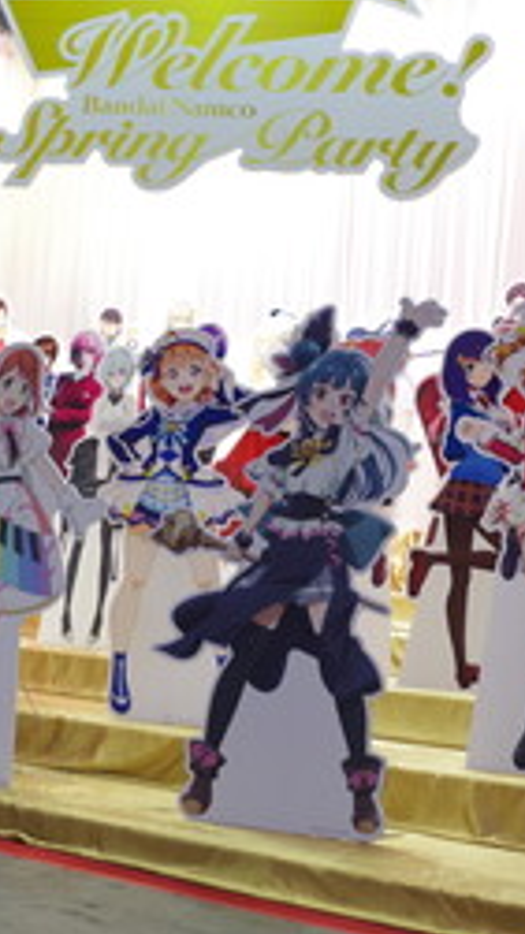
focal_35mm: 64
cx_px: 287
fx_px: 1585
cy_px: 337
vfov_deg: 32.7
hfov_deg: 18.8
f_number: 4
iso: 400
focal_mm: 20
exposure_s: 1/50
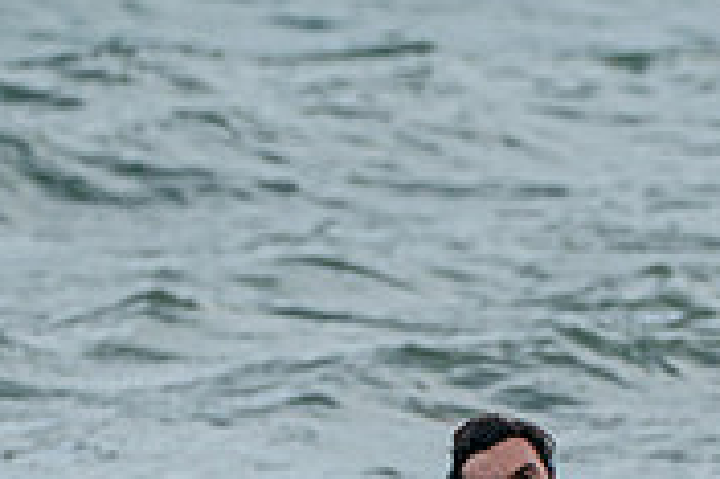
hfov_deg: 1.2
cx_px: 538
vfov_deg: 0.8
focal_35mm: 1745
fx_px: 34867
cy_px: 712
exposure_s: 1/2000
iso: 800
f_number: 8
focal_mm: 400
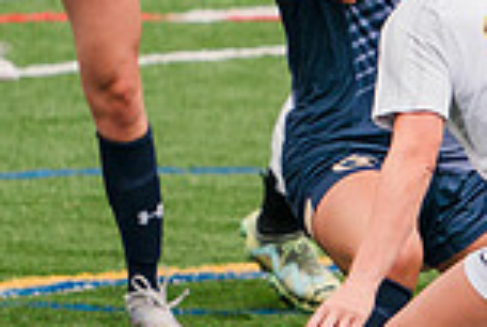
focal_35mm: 2298
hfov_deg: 0.9
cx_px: 860
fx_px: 31147
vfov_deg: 0.6
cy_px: 36
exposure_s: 1/1600
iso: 500
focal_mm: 459
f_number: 6.3
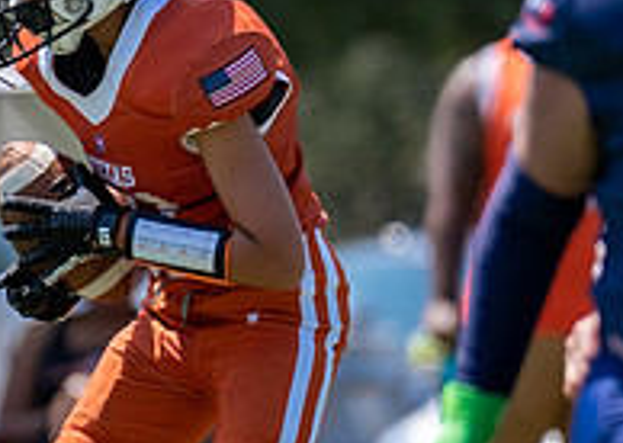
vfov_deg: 1.0
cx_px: -273
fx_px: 24207
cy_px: 149
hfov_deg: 1.5
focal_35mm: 1370
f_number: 3.2
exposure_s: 1/1250
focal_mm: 200
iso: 100
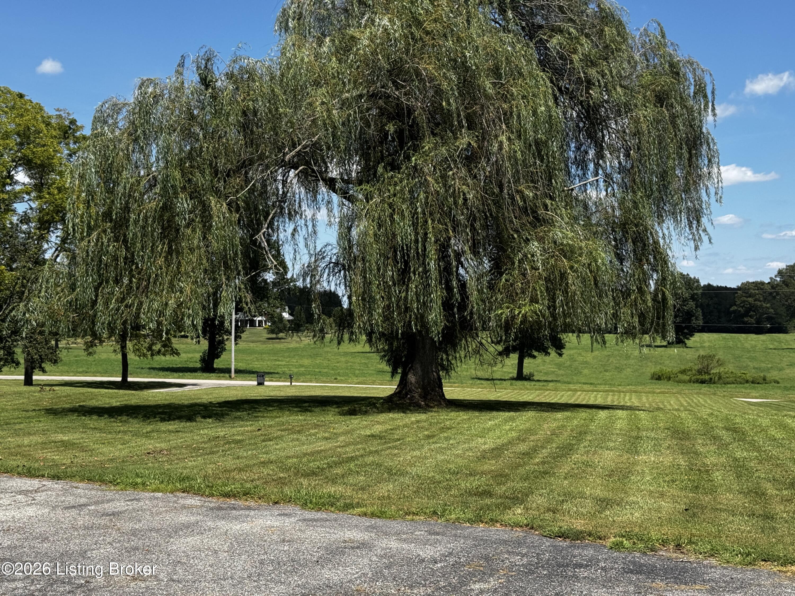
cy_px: 298
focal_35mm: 48
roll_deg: -0.5
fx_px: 1102
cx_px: 398
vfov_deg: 30.3
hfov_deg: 39.7
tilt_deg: -0.1
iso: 64
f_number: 1.78
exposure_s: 1/3425
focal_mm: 6.76
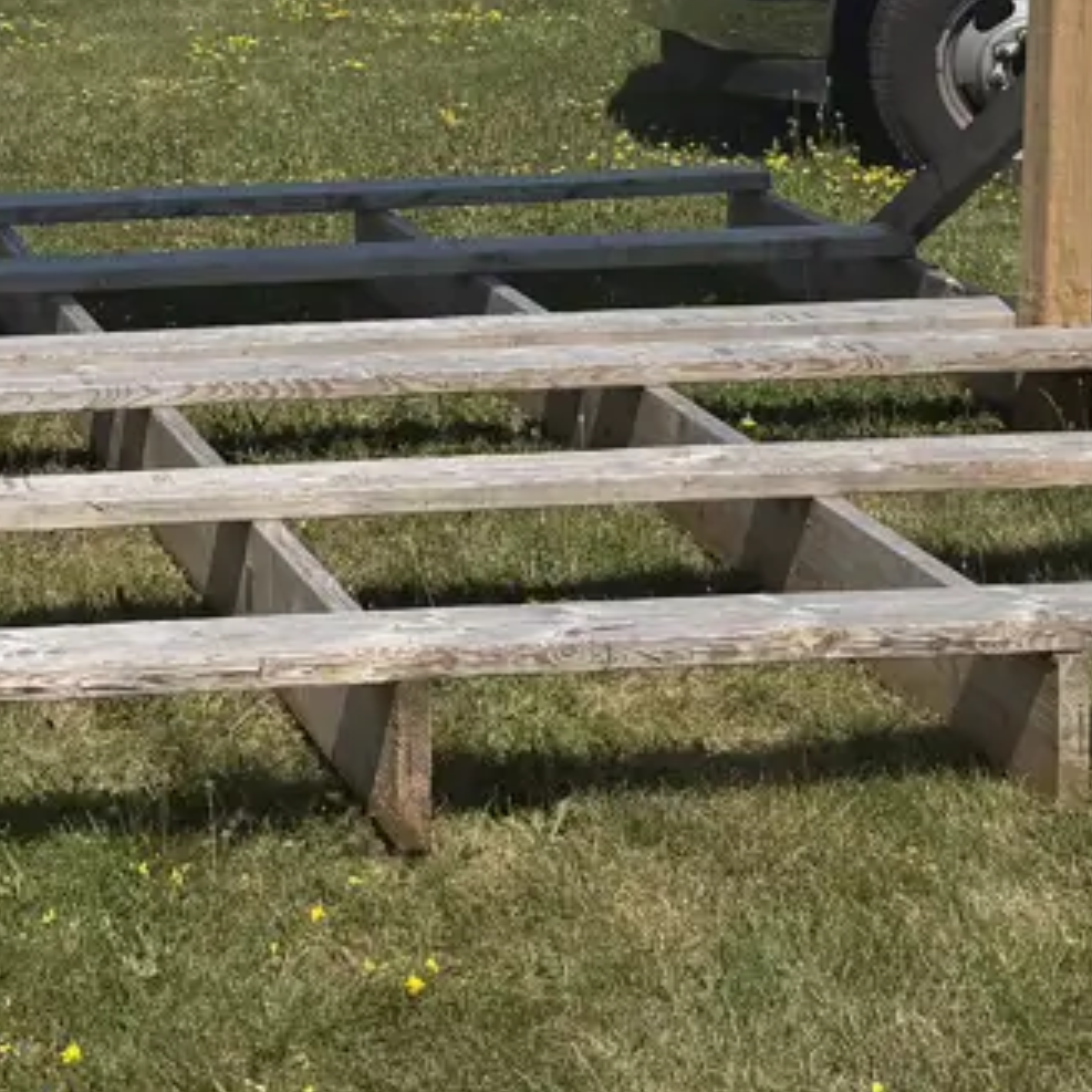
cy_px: -138
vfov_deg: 18.1
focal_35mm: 92
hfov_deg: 18.5
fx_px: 3284
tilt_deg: -5.8
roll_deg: +1.8
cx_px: 90
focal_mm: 6.76
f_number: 1.78
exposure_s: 1/6173
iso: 80
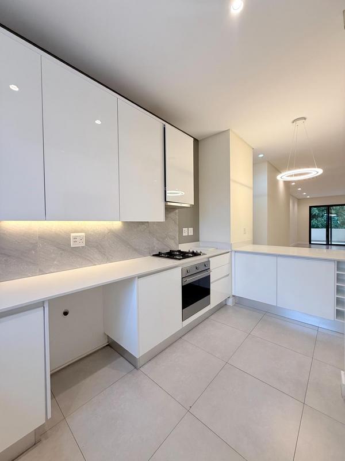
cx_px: 172
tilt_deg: -1.0
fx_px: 186
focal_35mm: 14
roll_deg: +0.4
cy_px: 230
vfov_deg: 102.1
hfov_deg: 85.7
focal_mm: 2.22
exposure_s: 1/100
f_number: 2.2
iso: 125
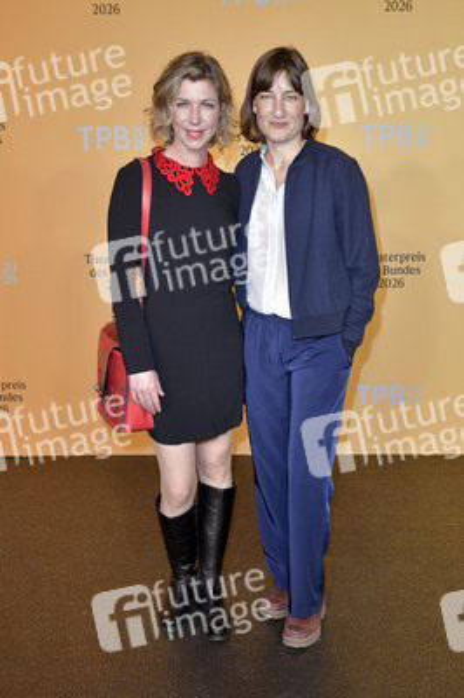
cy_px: 349
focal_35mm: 34
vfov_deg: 55.8
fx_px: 658
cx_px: 232
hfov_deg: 38.8
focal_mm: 34
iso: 1250
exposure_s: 1/200
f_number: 5
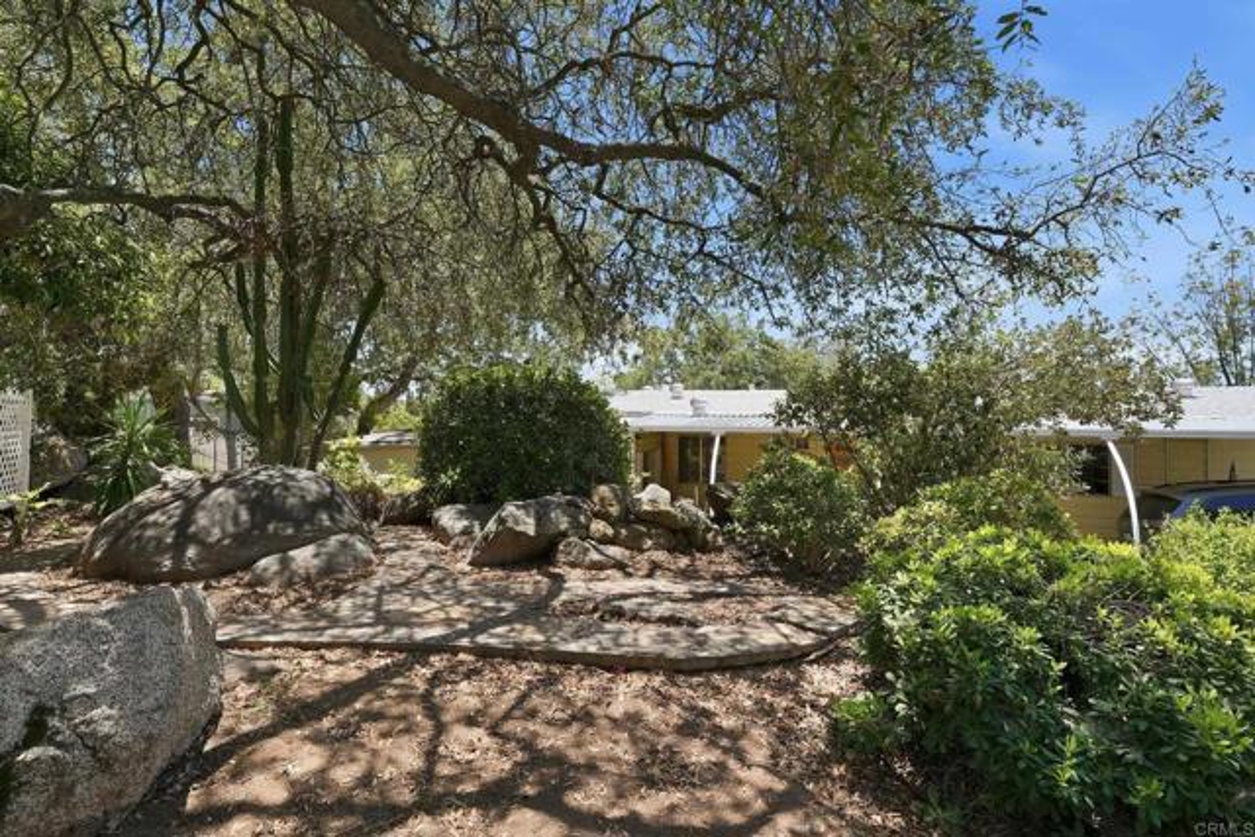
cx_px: 628
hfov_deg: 93.9
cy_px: 418
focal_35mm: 17
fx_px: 586
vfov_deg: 71.1
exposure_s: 1/125
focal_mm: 16.8
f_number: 8
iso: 125
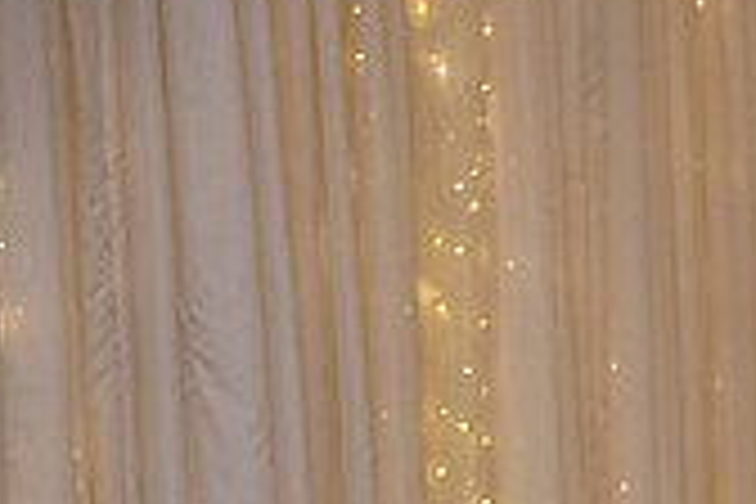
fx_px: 3990
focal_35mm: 190
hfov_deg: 10.3
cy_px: 839
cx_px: 1260
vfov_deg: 7.1
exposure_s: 1/160
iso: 1000
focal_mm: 55
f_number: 3.5
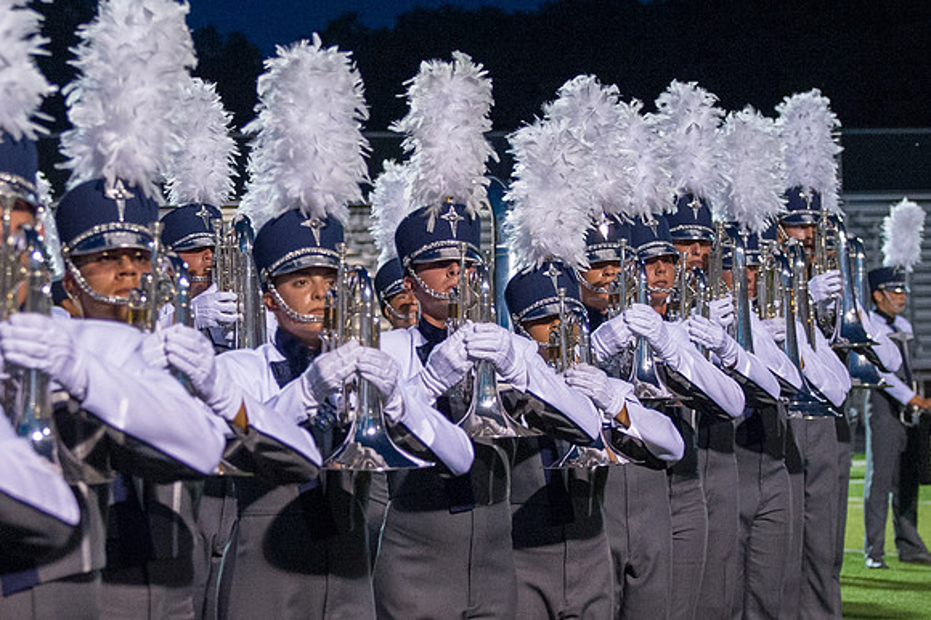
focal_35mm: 201
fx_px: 5205
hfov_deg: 10.2
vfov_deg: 6.8
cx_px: 285
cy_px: 465
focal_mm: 86
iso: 4500
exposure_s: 1/200
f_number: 4.5
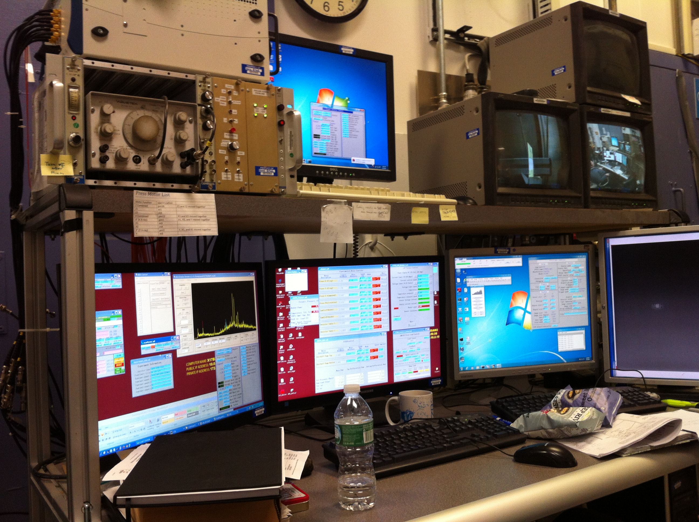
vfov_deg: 40.6
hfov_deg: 52.7
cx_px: 350
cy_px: 261
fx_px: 706
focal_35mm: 35
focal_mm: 3.85
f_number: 2.8
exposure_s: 1/15
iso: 125
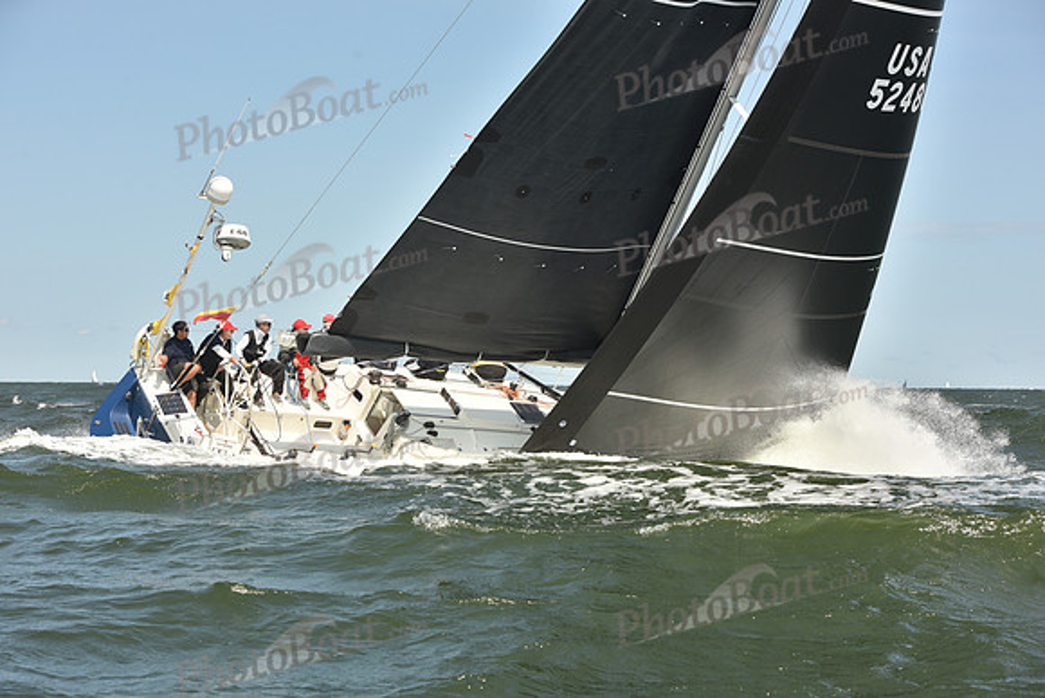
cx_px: 522
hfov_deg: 28.8
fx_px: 2032
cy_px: 349
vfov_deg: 19.5
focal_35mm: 70
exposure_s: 1/800
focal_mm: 70
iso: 250
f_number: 8
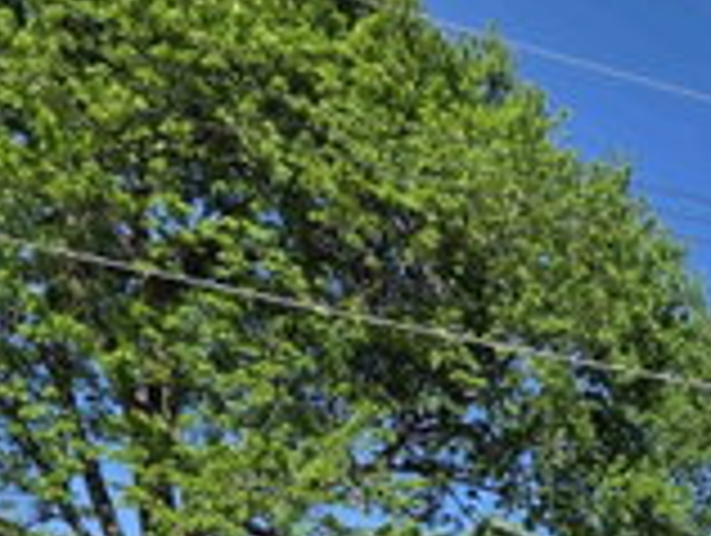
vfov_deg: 26.4
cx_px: 972
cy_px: 775
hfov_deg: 31.6
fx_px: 864
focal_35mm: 42
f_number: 1.9
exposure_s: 1/1973
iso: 40
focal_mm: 2.2
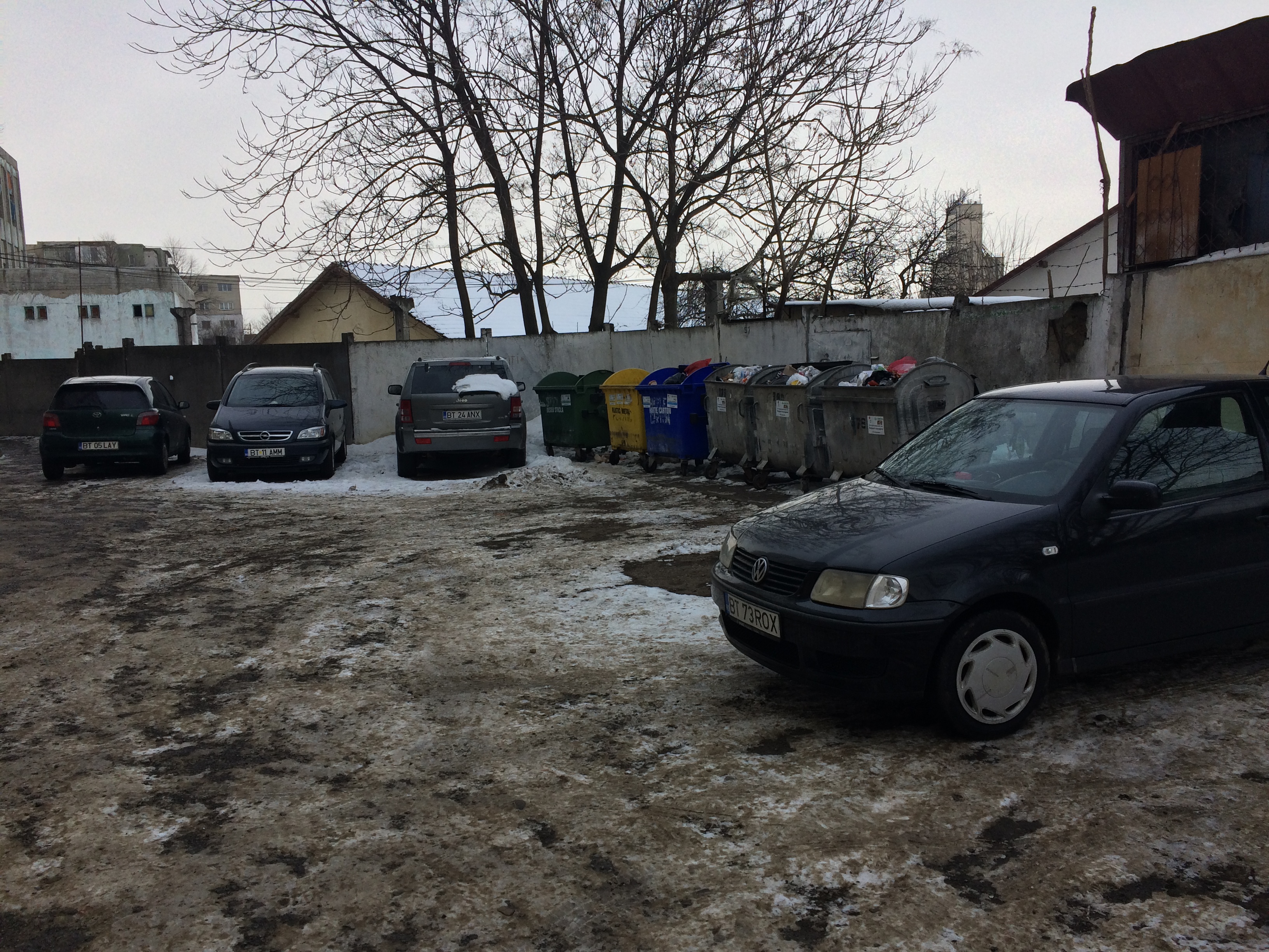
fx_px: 1063
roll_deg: +2.2
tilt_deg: -7.3
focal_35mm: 29
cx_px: 634
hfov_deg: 61.7
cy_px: 476
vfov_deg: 48.2
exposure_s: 1/461
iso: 32
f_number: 2.2
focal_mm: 4.15
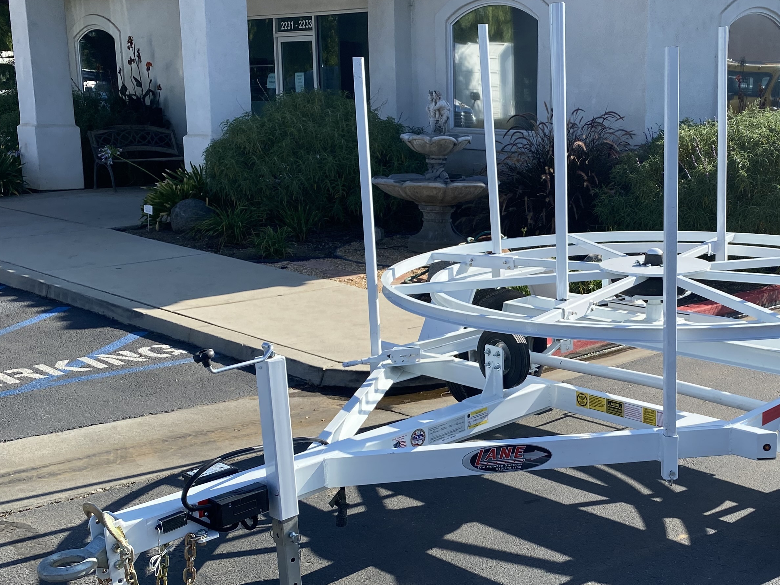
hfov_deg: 41.6
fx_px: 991
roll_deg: -1.7
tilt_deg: -14.0
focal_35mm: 44
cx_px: 592
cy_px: 349
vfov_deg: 32.8
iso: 32
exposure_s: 1/1678
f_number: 1.8
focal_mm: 4.25
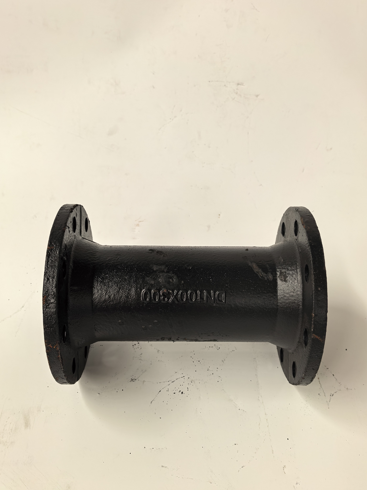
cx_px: 184
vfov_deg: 56.8
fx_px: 452
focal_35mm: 32
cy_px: 245
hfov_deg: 44.2
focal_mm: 8.5
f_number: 2
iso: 125
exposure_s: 1/100
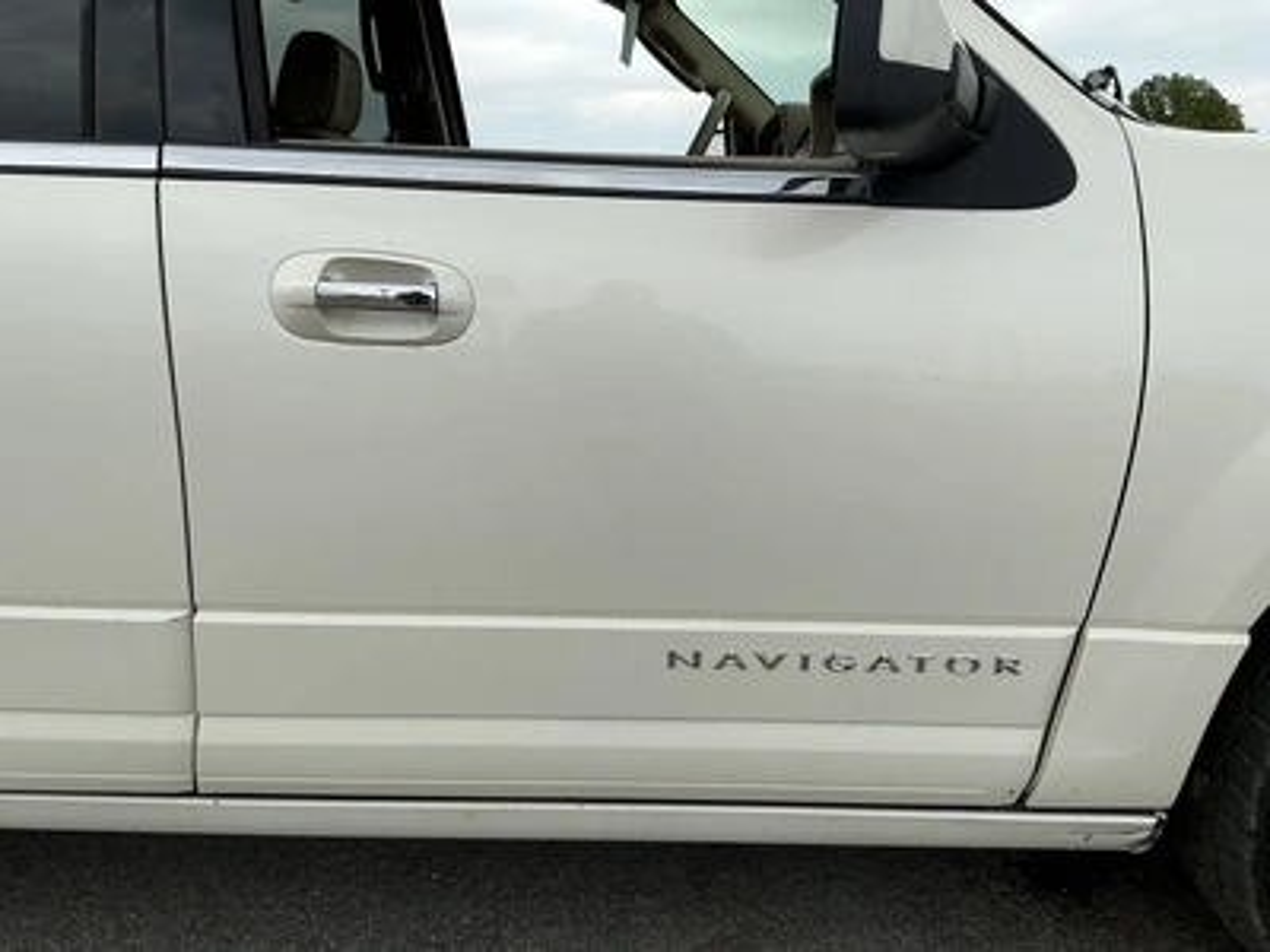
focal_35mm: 28
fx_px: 1027
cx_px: 635
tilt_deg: -13.3
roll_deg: -0.3
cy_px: 476
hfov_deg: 63.4
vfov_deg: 49.7
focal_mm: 3
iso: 25
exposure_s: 1/869
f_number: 1.8
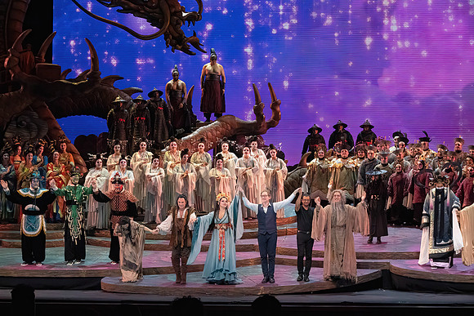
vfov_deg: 14.6
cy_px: 158
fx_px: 1238
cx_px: 237
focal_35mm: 94
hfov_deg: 21.7
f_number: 10
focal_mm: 94
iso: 20000
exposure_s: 1/1000
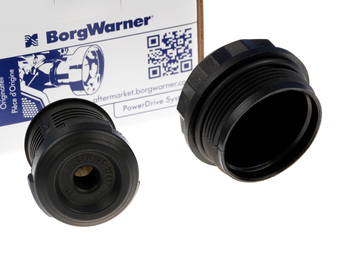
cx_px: 172
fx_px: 1365
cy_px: 128
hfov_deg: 14.2
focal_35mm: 139
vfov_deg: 10.7
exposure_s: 1/80
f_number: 3.6
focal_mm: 24.6
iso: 100
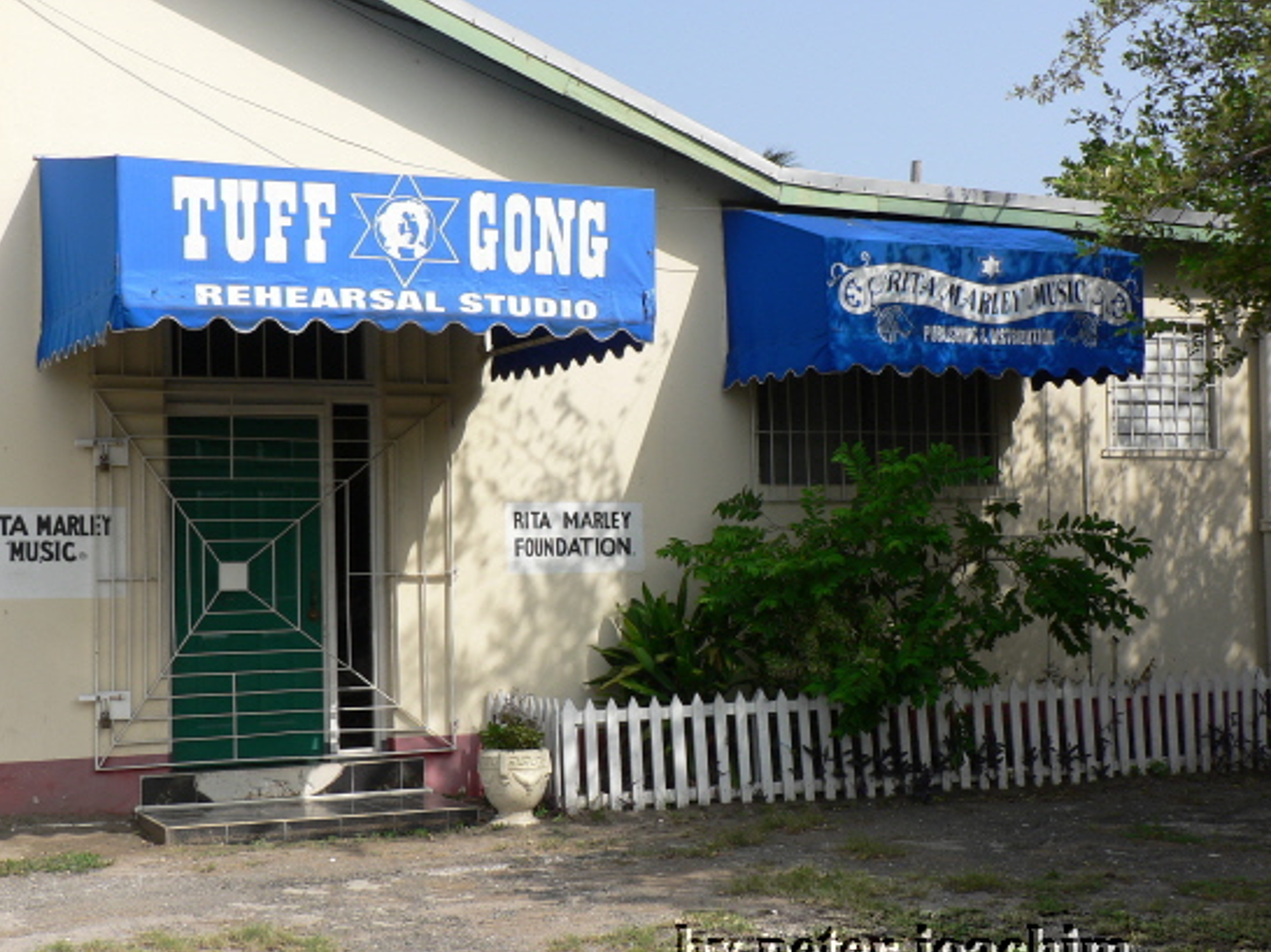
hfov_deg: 36.2
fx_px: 1945
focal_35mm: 53
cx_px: 618
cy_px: 488
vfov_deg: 27.5
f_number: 4.5
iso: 64
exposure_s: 1/400
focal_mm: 8.8
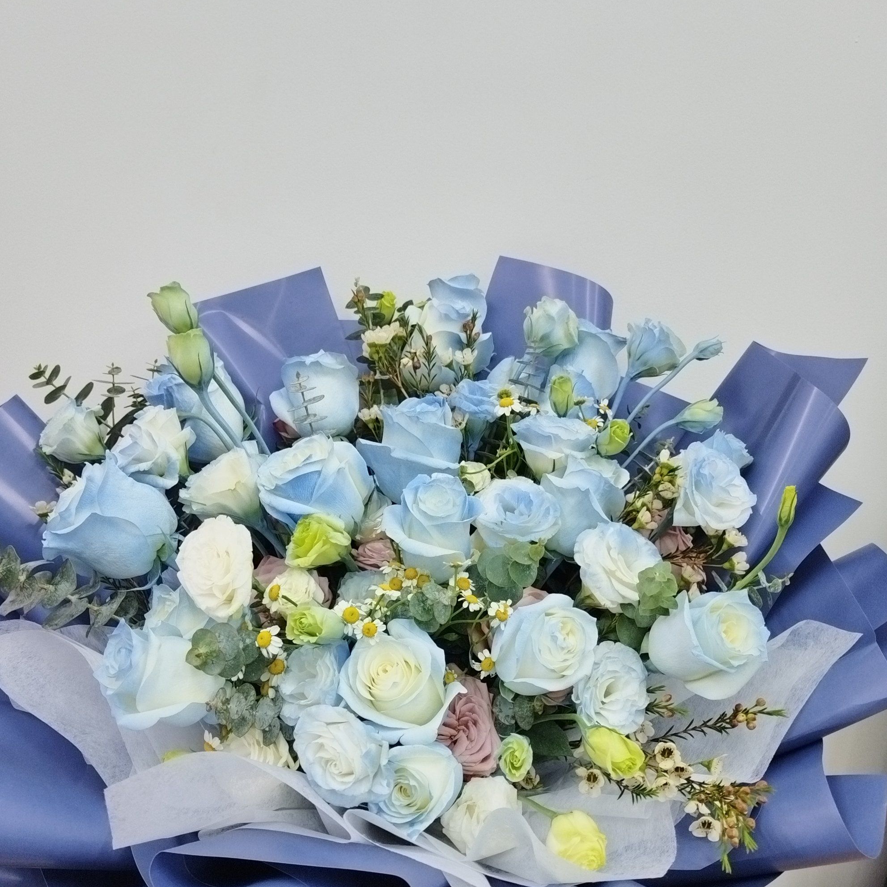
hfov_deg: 57.3
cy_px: 563
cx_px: 437
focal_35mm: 28
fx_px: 812
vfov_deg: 56.5
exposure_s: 1/100
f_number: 1.9
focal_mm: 5.52
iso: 2352
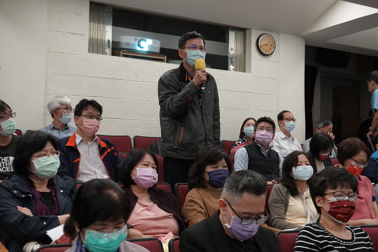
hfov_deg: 41.1
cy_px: 126
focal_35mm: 48
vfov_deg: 28.1
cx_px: 189
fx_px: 504
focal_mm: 17.88
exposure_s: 1/60
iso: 1000
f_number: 4
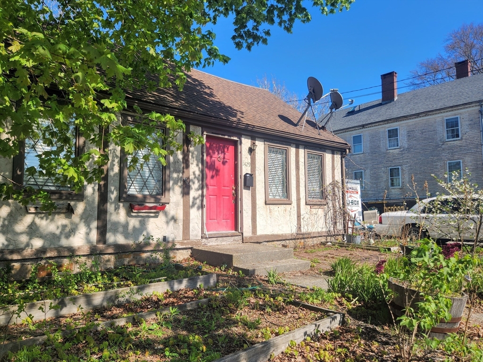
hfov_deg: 73.9
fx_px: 321
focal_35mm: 23
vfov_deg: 58.9
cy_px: 181
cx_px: 242
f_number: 1.8
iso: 20
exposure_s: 1/1250
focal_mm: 5.4
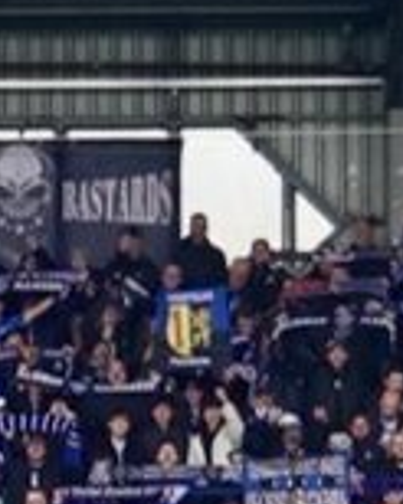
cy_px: 872
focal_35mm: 1032
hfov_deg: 1.5
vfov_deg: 1.9
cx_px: -1080
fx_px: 15401
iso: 100
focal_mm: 39.42
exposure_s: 1/160
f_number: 4
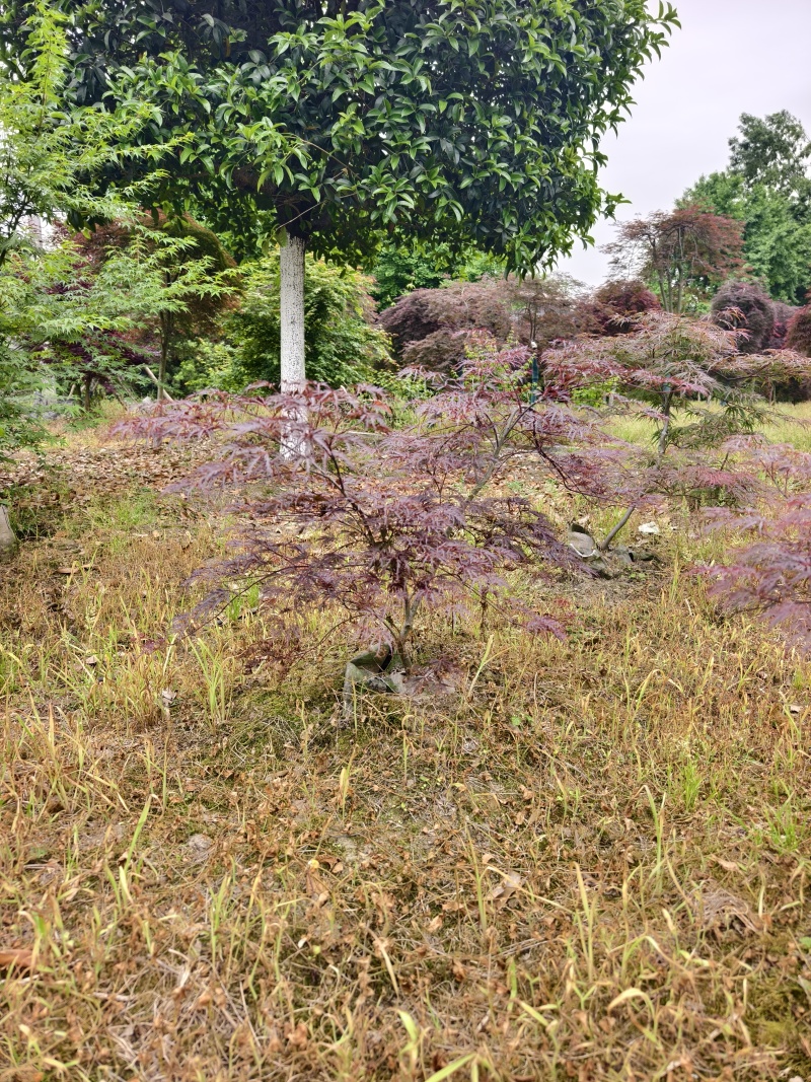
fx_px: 719
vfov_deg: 73.9
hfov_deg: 58.9
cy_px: 541
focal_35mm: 23
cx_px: 406
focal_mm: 8.67
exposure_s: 1/210
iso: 50
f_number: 1.75
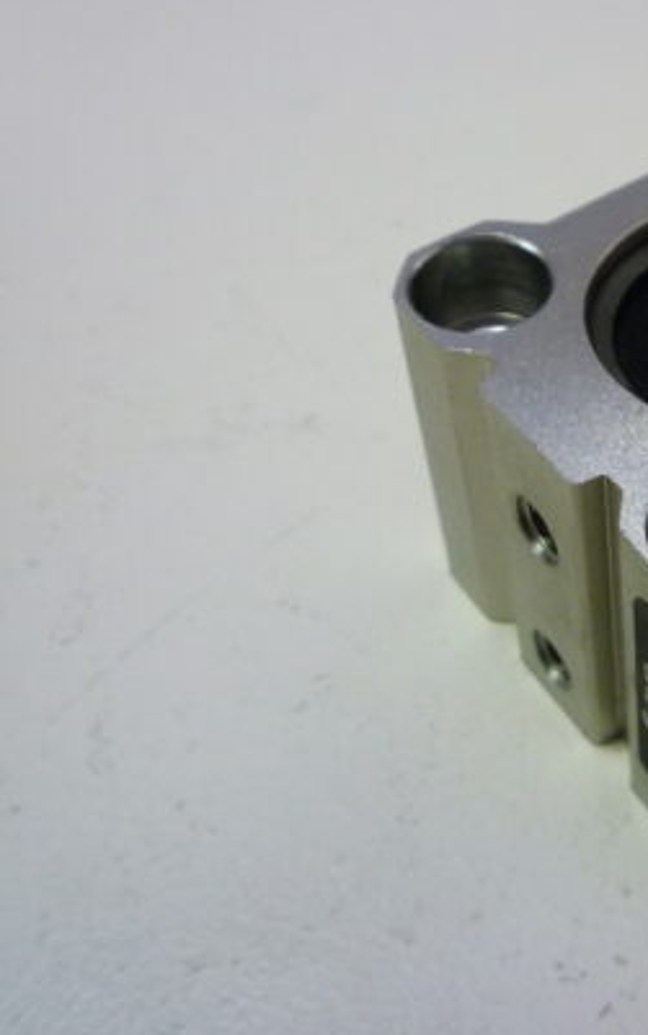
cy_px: 467
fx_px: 1298
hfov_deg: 26.1
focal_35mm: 46
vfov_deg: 43.4
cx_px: 692
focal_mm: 5.2
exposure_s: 1/30
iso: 320
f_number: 3.3
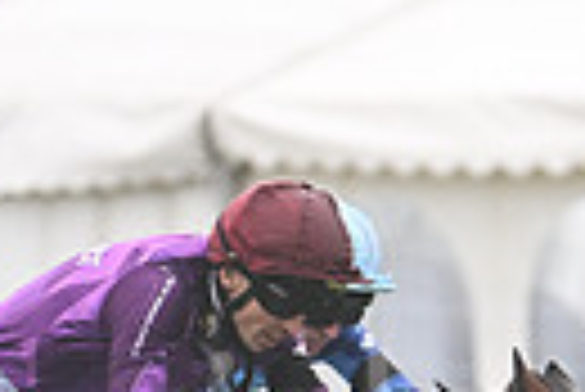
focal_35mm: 667
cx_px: 266
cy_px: 723
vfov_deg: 2.1
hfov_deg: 3.1
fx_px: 10851
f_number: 2.8
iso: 1250
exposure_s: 1/2000
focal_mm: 150
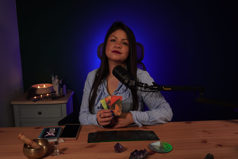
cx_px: 119
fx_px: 208
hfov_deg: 59.5
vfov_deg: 41.7
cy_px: 80
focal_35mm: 32
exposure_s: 1/50
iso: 160
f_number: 4
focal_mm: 21
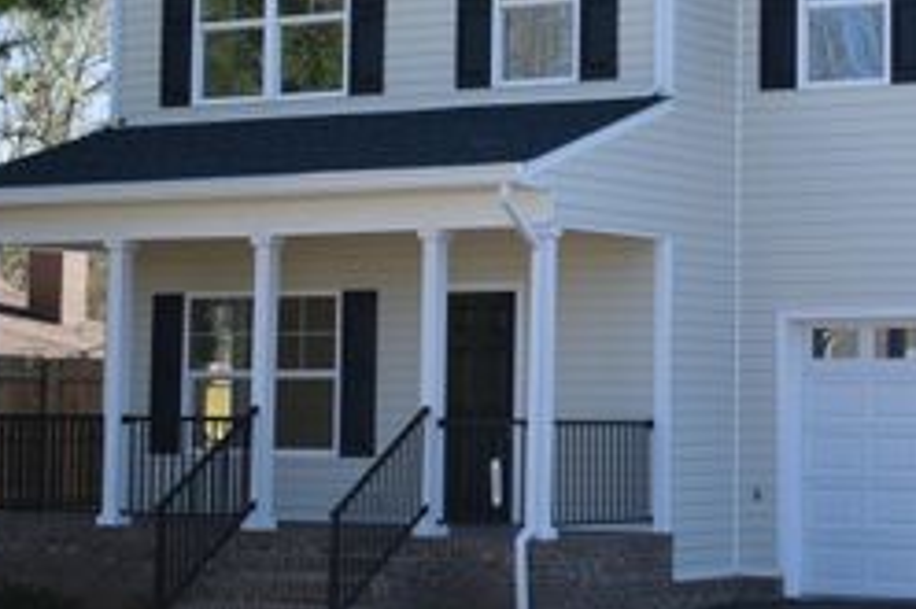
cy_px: 138
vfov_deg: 12.9
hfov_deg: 19.1
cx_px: 750
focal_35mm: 106
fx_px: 2695
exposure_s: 1/250
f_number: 8
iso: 250
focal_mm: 35
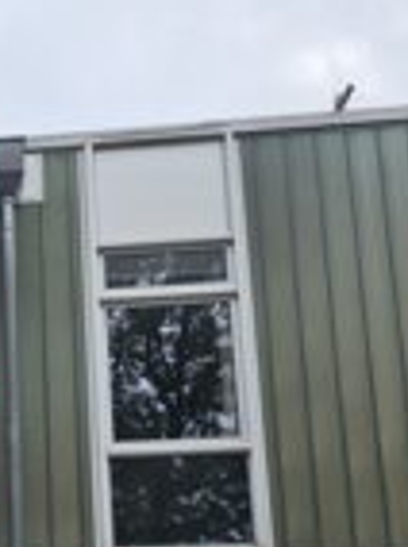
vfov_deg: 27.8
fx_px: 1025
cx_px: -150
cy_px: 566
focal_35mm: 65
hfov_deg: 20.2
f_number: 1.7
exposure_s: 1/204
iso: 10
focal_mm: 6.3
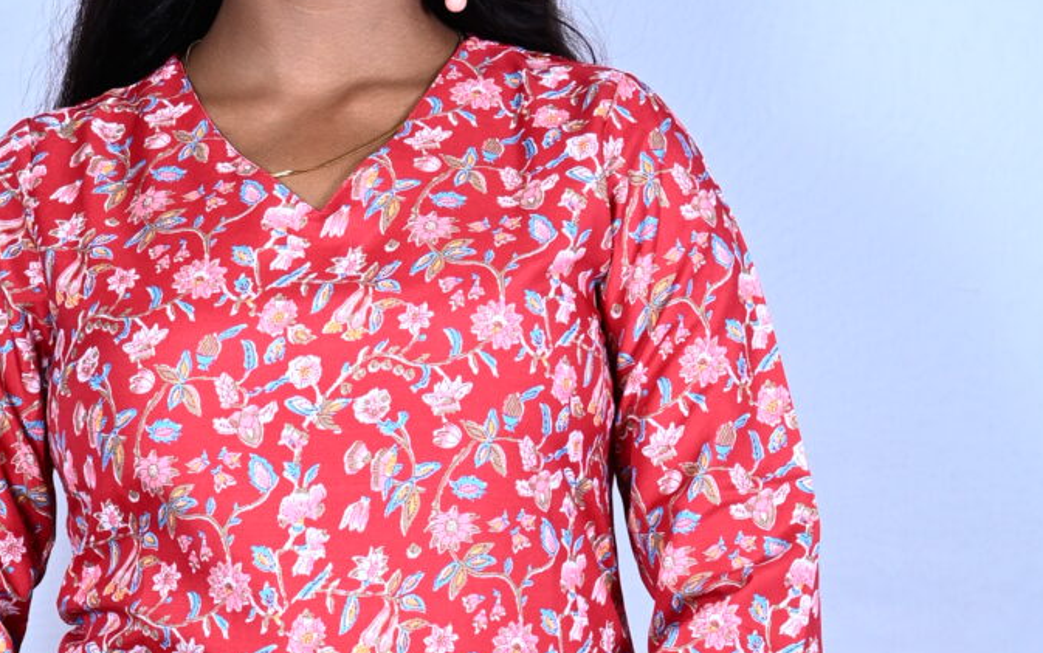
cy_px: 1210
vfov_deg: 5.8
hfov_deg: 9.5
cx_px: 229
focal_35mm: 221
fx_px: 6284
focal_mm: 57
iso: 100
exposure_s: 1/200
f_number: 7.1
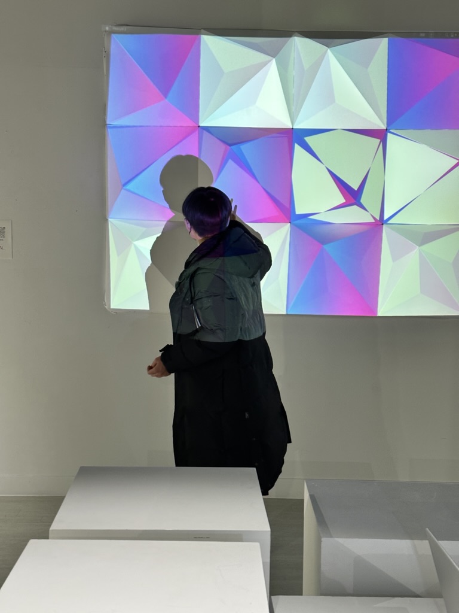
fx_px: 849
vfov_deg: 39.7
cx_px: 230
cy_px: 306
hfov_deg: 30.3
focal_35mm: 48
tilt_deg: -5.8
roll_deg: -0.7
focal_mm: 6.86
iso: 80
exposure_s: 1/60
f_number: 1.78
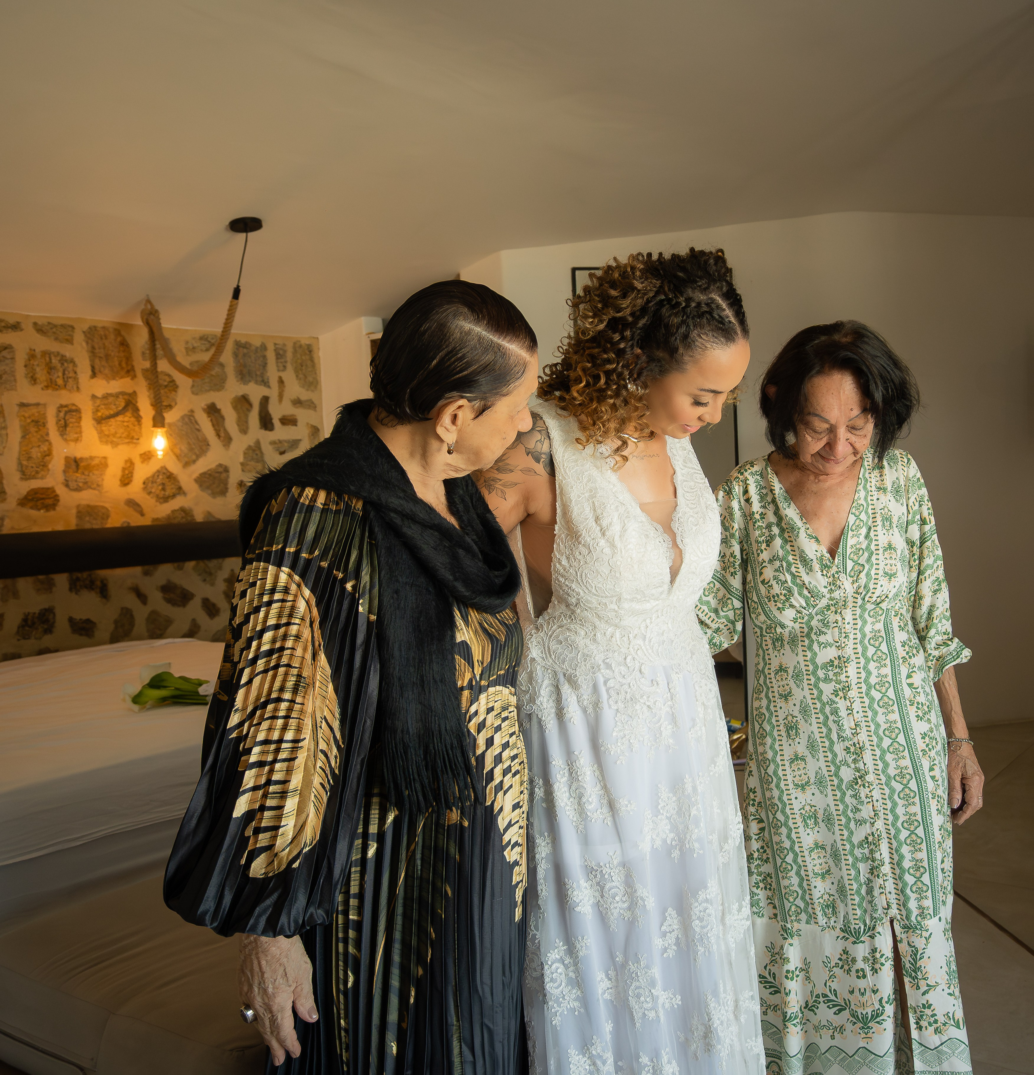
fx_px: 1095
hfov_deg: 50.2
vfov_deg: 52.3
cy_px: 537
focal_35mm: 32
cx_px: 621
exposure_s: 1/320
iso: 1000
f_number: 3.5
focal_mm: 16
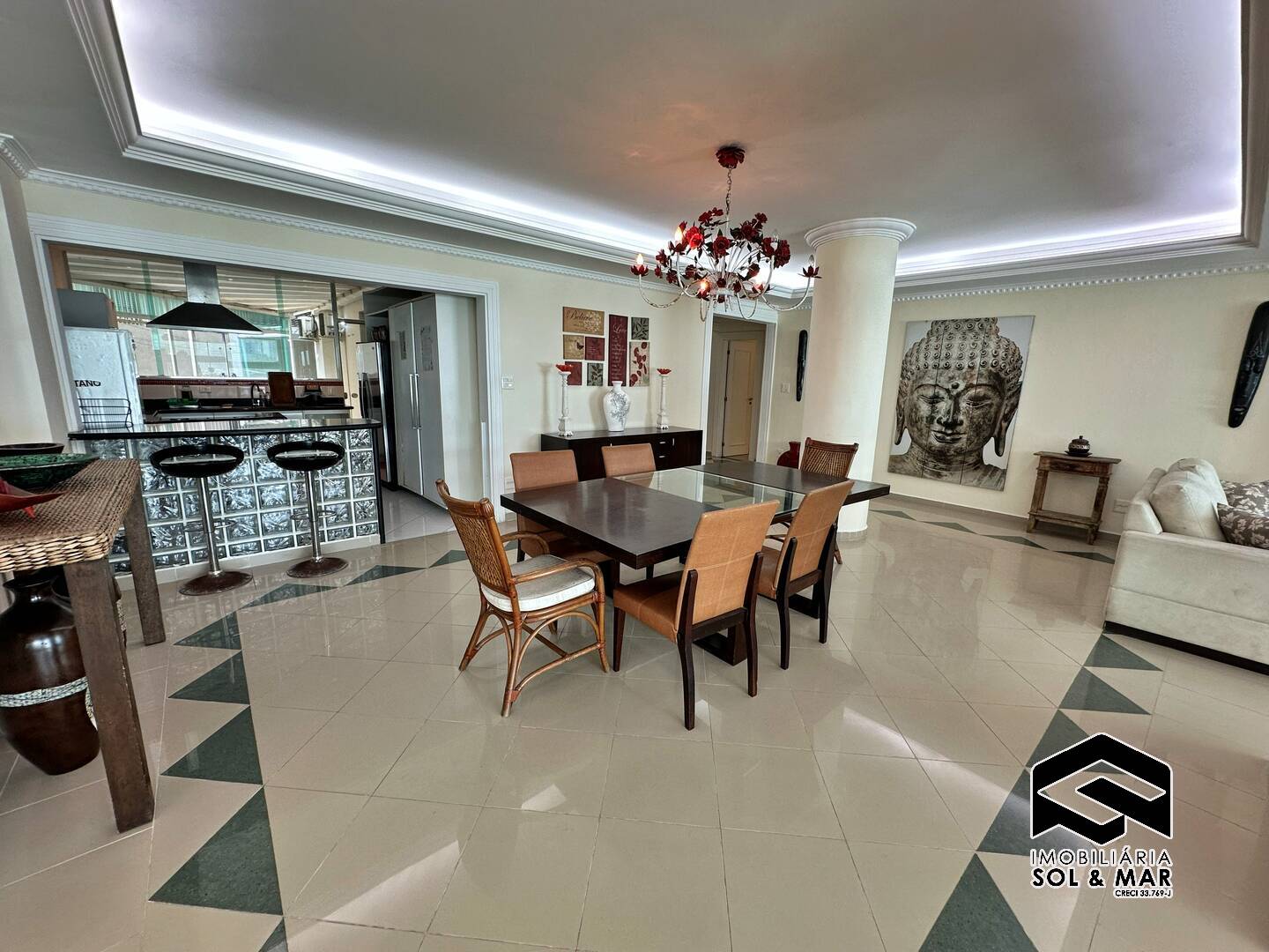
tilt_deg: -11.3
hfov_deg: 102.1
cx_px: 634
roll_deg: -1.5
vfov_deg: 85.7
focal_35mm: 14
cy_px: 476
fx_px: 513
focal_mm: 2.22
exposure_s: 1/120
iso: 125
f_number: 2.2
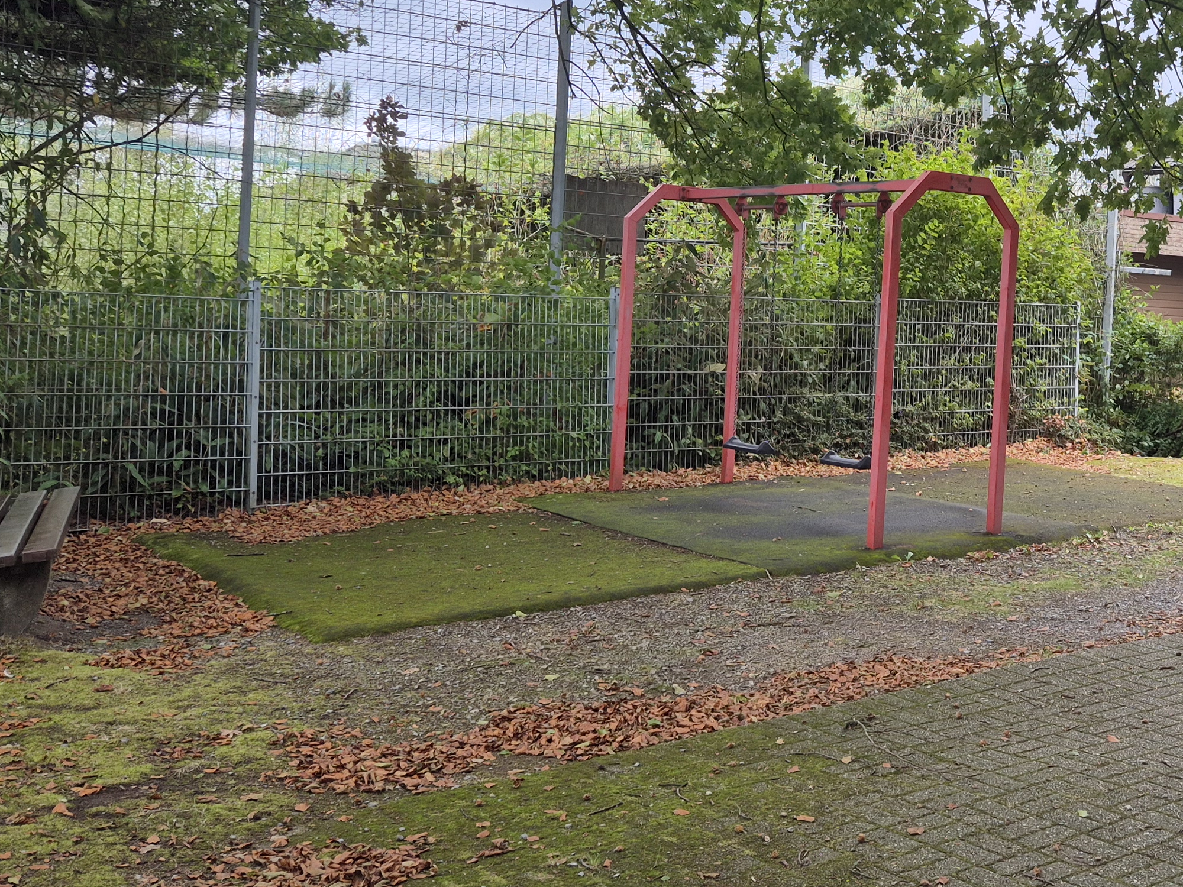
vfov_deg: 31.2
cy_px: 284
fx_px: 1572
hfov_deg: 38.9
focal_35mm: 46
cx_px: 1023
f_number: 1.8
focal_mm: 5.4
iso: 25
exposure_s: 1/311
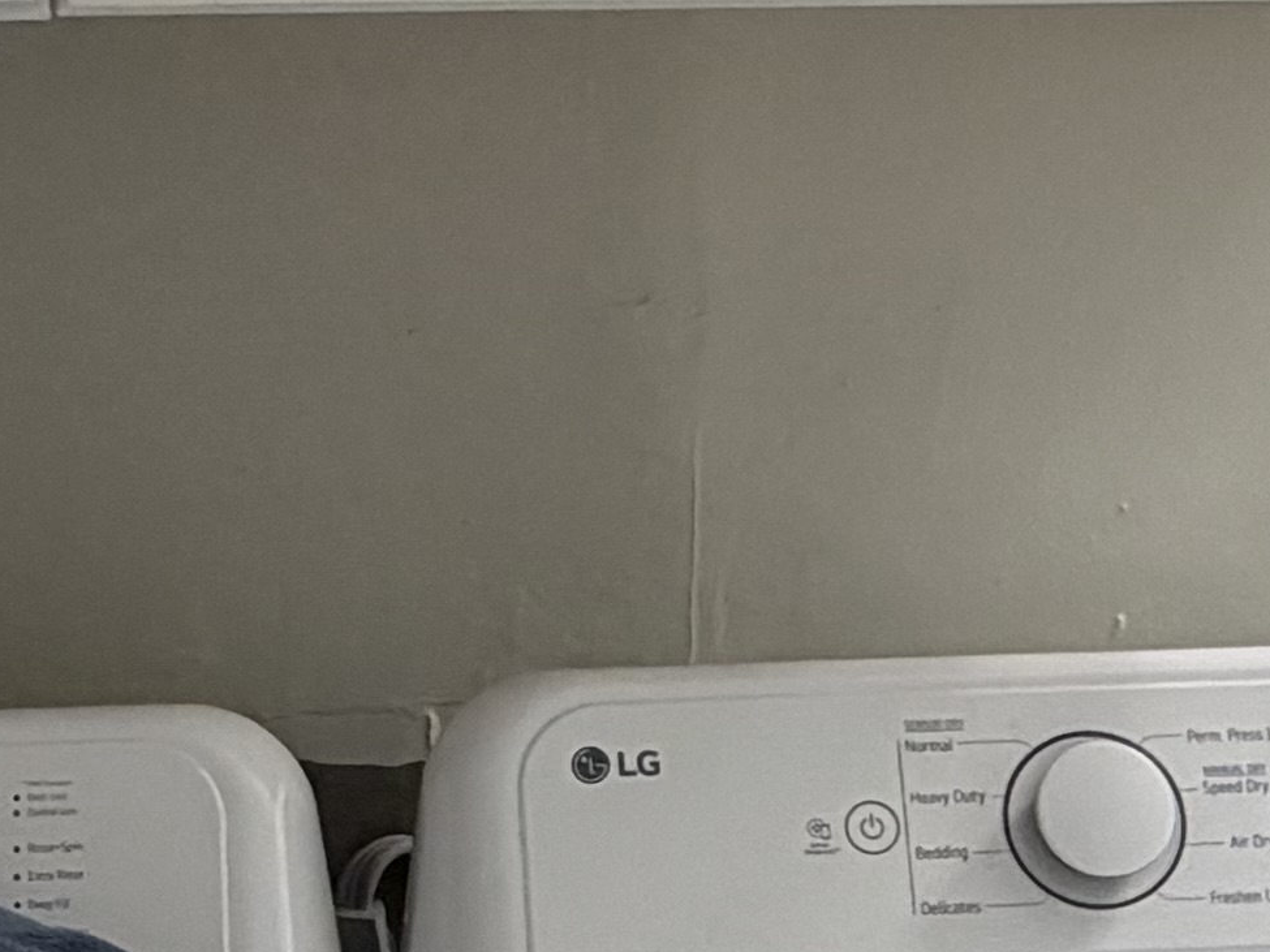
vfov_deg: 17.8
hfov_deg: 23.8
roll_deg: +1.5
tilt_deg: -16.4
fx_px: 3008
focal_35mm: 82
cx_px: 518
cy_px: 767
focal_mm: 2.22
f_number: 2.2
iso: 200
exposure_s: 1/60
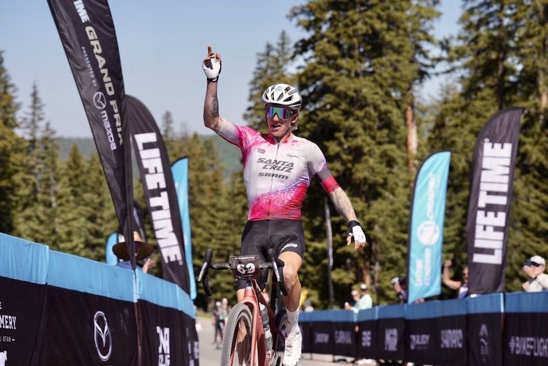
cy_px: 183
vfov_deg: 12.1
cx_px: 274
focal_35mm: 113
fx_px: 1721
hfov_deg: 18.1
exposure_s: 1/800
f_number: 5
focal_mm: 113
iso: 100
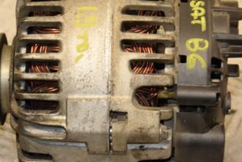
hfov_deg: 11.8
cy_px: 101
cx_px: 102
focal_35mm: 174
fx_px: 1170
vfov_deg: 7.9
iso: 800
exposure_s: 1/160
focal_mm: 62
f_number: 5.3
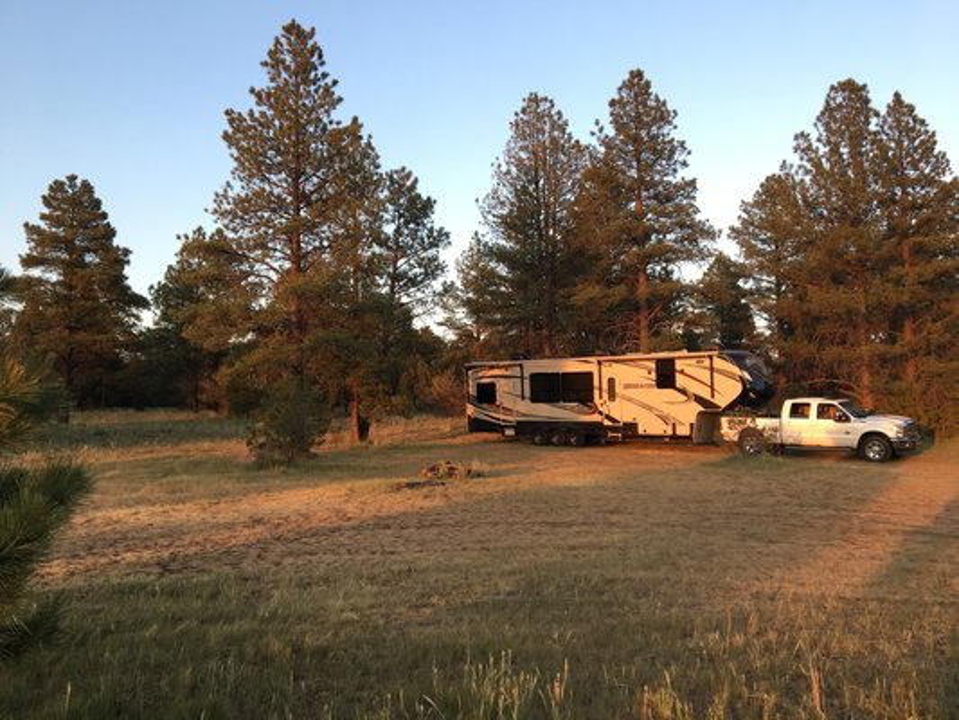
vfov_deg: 48.2
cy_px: 360
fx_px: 804
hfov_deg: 61.6
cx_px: 480
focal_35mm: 29
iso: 32
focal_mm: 4.15
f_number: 2.2
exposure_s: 1/120
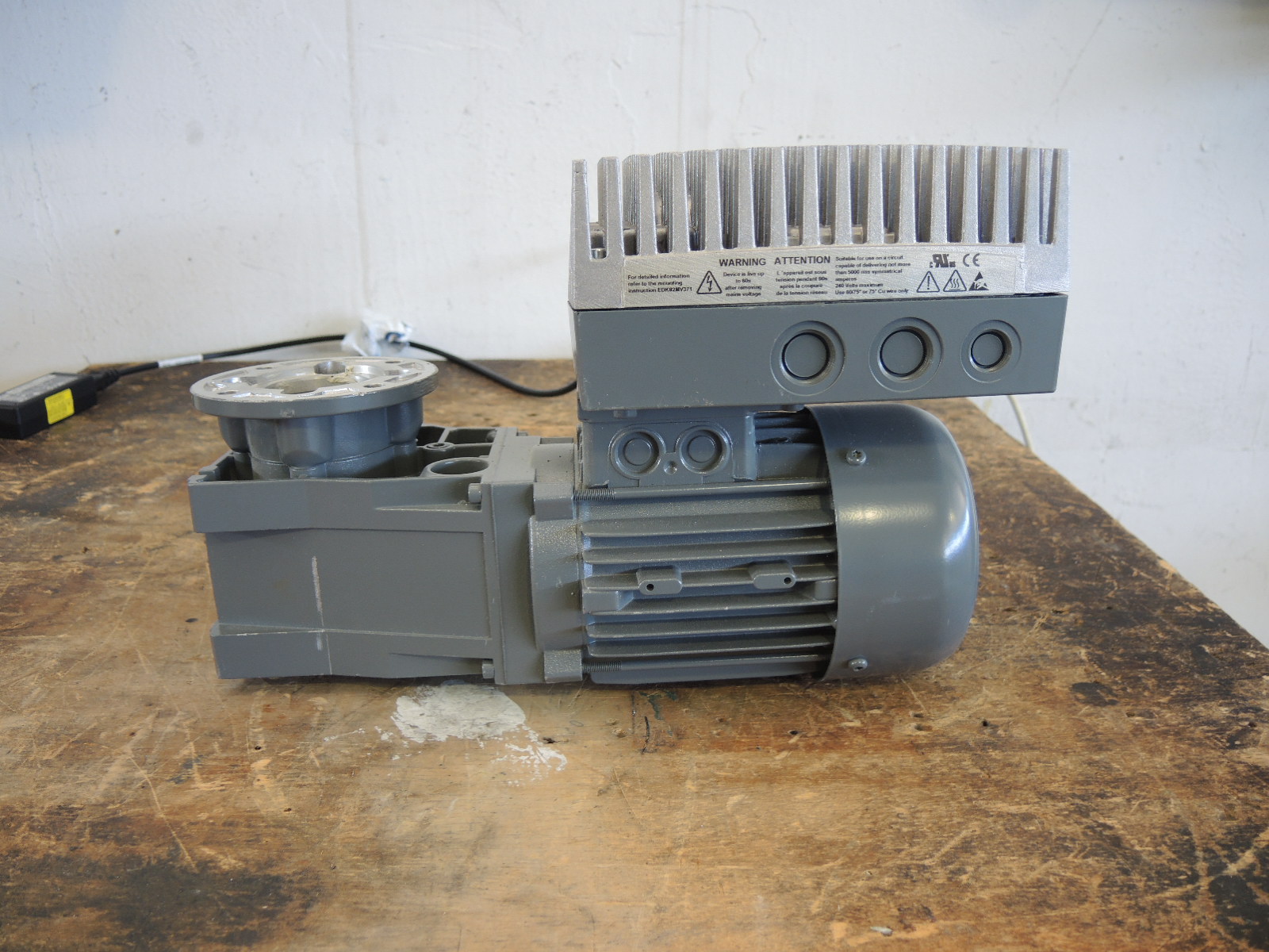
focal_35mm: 28
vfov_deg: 49.7
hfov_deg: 63.4
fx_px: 1026
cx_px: 634
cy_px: 476
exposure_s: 1/30
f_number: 2
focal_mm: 6
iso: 160
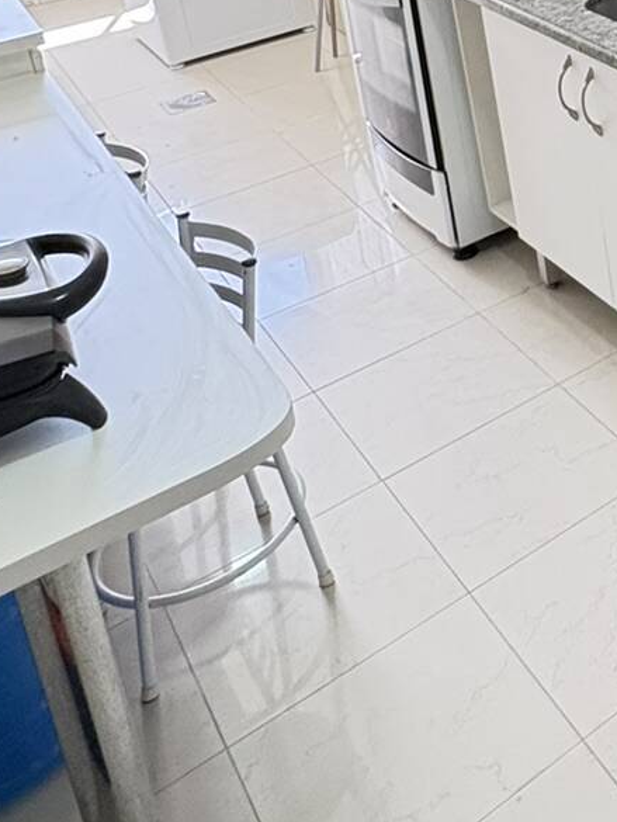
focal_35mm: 49
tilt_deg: -16.6
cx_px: 880
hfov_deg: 24.4
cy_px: -65
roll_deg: +4.3
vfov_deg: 34.1
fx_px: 1164
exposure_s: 1/120
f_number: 2.2
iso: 400
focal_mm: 2.22
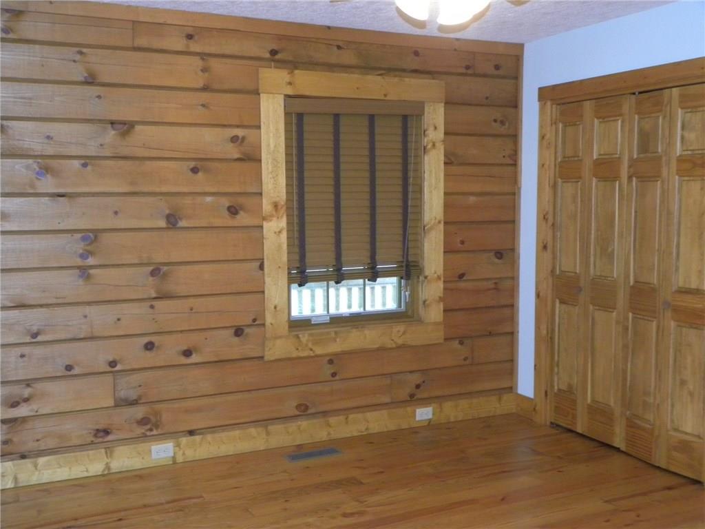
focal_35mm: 37
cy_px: 264
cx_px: 352
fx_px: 754
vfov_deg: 38.7
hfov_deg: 50.1
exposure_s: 1/30
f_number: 3.2
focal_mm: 6.6
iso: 400
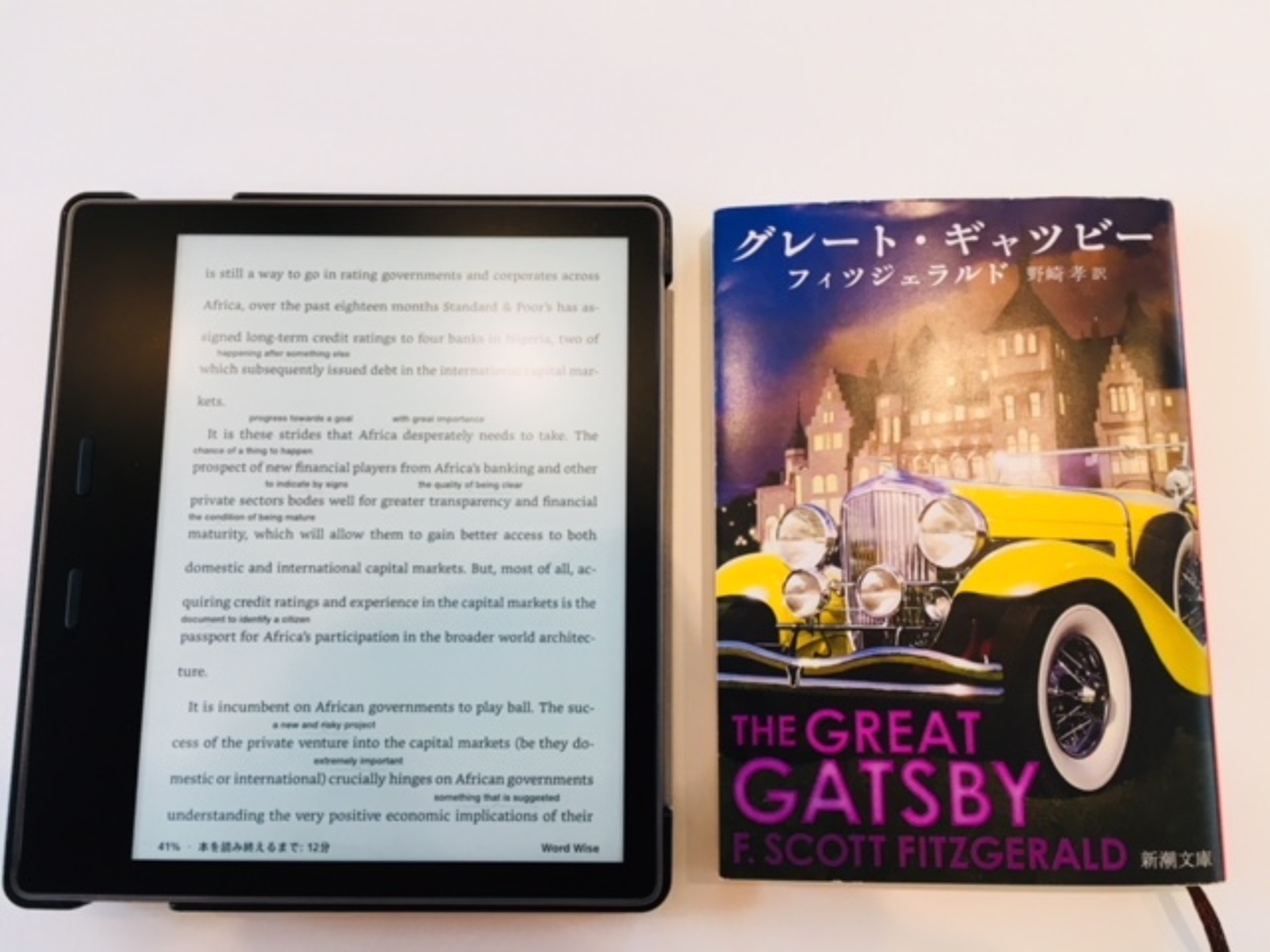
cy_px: 476
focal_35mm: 29
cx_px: 635
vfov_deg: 48.2
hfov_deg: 61.7
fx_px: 1064
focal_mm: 4.15
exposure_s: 1/30
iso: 32
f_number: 2.2
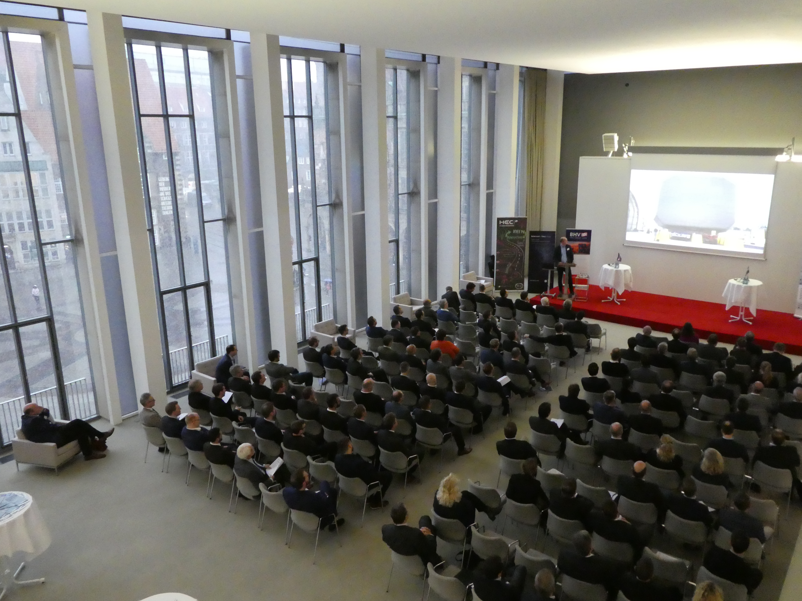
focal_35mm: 26
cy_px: 300
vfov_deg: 53.1
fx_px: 602
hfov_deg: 67.3
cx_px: 401
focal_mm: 4.7
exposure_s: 1/80
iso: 1600
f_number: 3.4
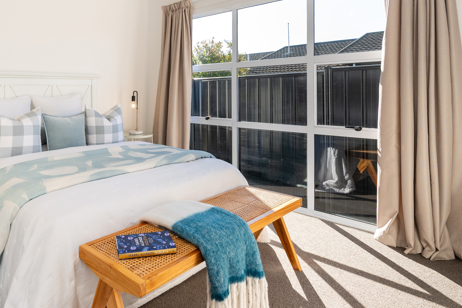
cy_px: 107
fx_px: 334
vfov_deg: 48.9
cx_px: 159
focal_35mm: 26
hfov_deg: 67.7
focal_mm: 15
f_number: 8
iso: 320
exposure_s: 1/200
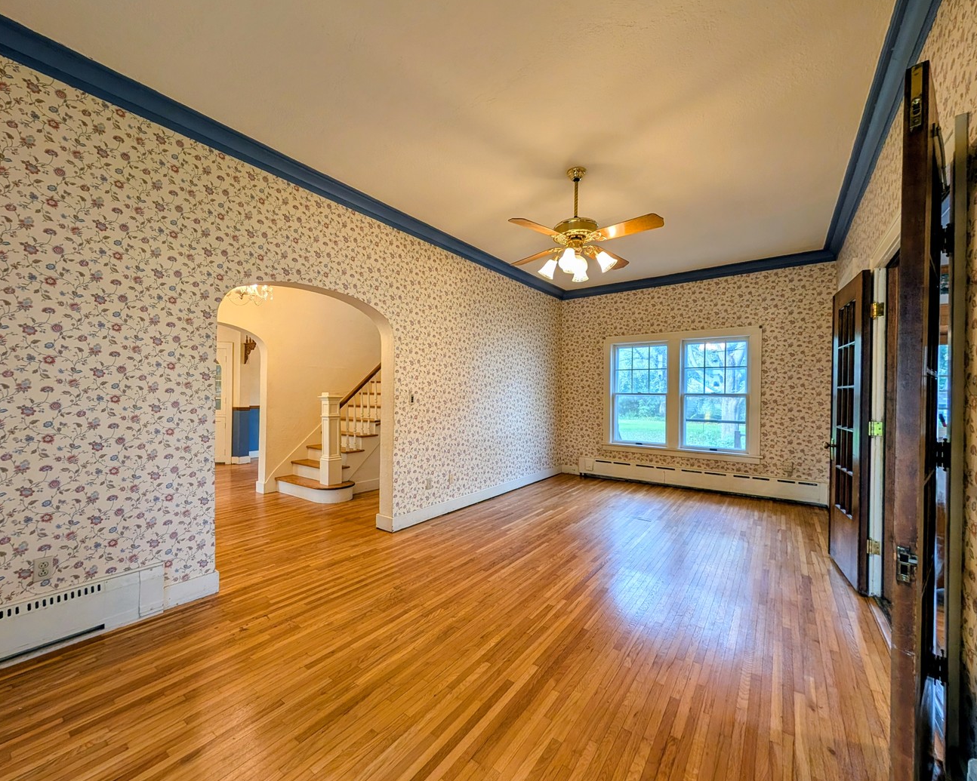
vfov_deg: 92.2
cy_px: 389
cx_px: 466
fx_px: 376
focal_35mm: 13
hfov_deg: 104.8
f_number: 1.7
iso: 73
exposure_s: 1/120
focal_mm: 2.02
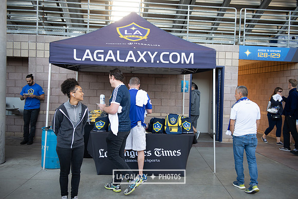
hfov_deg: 50.7
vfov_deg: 35.1
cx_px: 149
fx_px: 315
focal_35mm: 38
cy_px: 100
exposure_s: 1/200
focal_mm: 38
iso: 250
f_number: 2.8
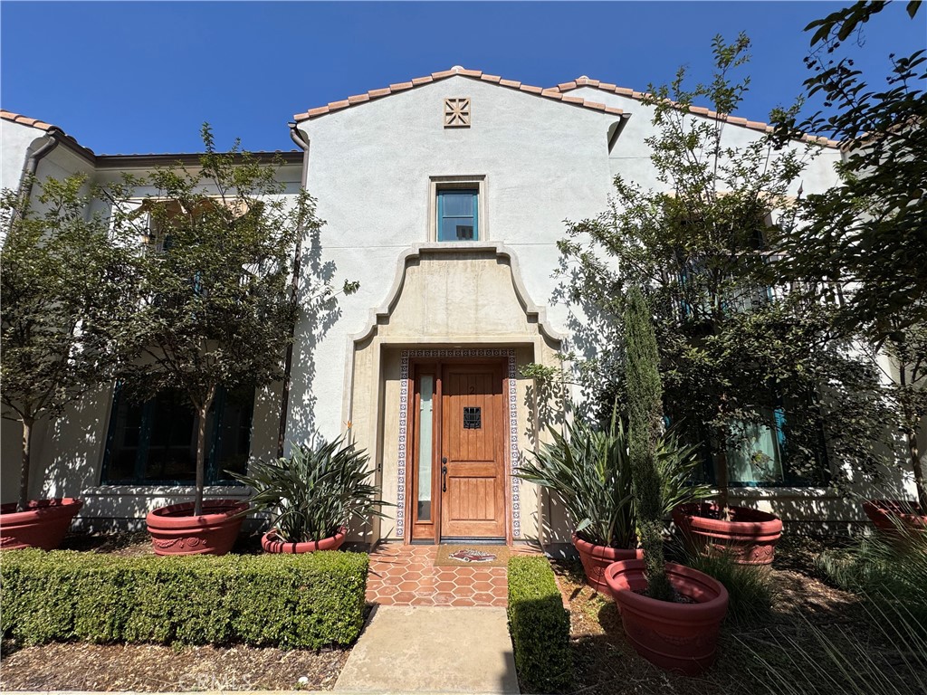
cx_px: 464
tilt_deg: +10.0
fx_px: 375
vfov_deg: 85.7
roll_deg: +0.2
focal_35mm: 14
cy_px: 348
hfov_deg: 102.1
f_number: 2.2
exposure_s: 1/3546
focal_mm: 2.22
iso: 50
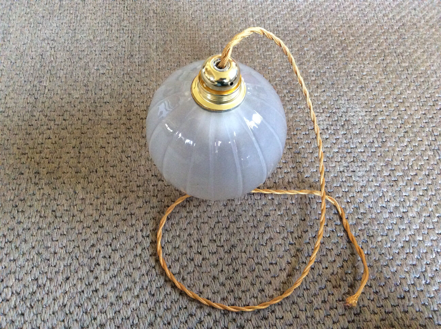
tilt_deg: -61.3
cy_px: 164
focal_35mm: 32
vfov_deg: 44.1
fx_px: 407
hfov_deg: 56.9
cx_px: 220
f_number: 2.4
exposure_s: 1/25
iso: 320
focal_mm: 3.3
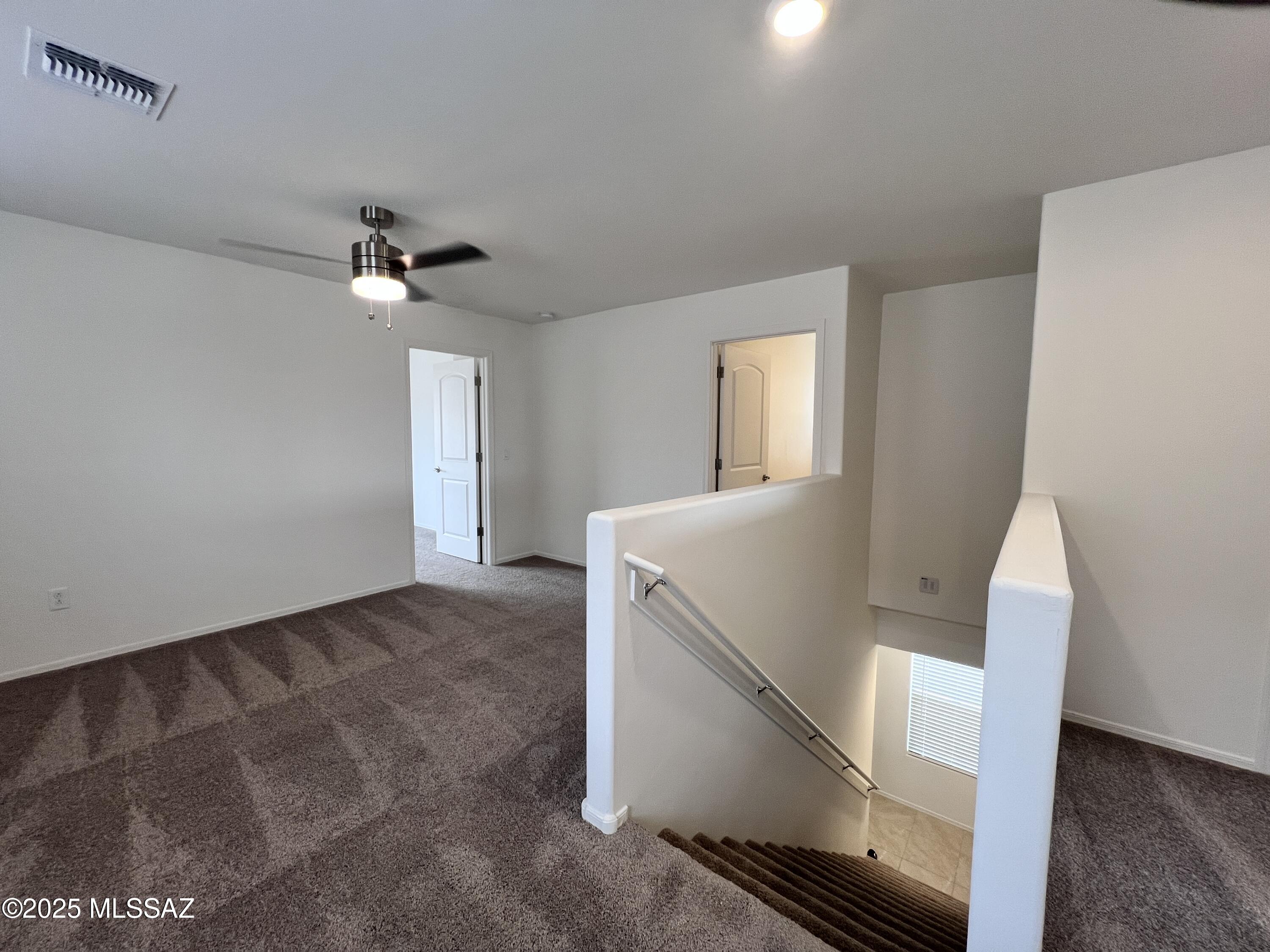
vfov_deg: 89.9
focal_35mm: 13
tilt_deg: -5.6
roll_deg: -0.2
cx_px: 635
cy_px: 476
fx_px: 477
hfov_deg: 106.2
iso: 100
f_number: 1.8
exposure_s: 1/120
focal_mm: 1.57
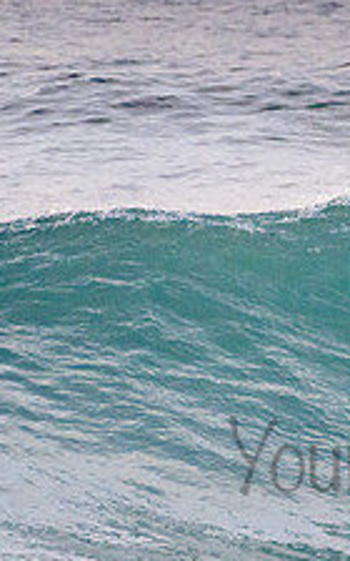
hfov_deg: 0.8
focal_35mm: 1615
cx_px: 651
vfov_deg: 1.3
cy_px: 327
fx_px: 24648
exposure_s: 1/2000
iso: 1400
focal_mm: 500
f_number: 5.6
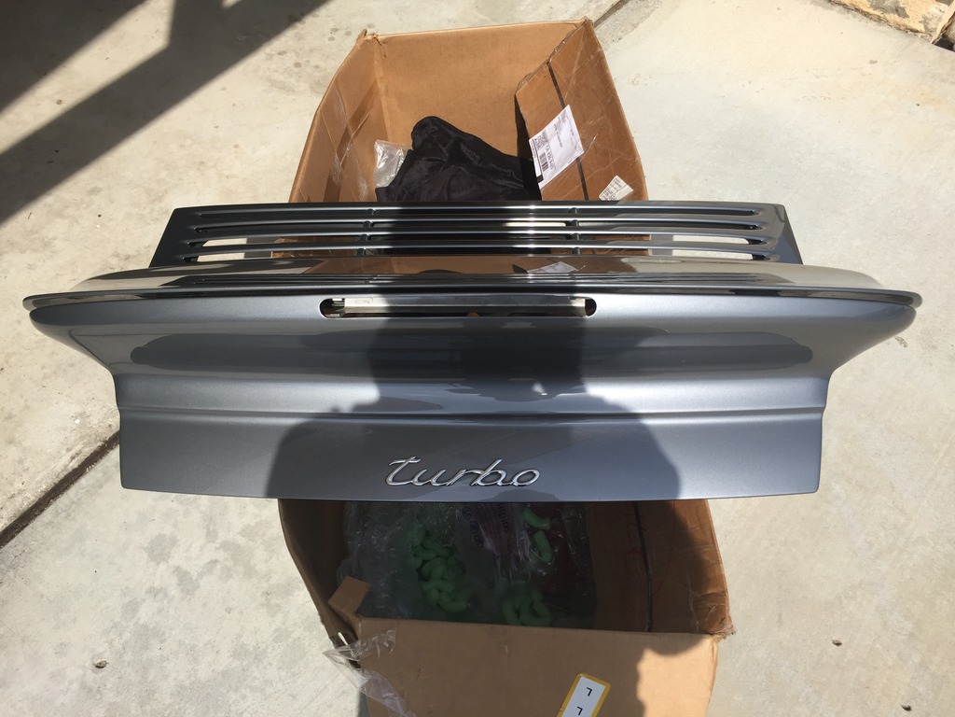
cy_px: 358
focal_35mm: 29
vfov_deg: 48.2
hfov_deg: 61.7
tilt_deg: -55.4
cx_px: 478
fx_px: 800
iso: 32
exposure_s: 1/1980
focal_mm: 4.15
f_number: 2.2
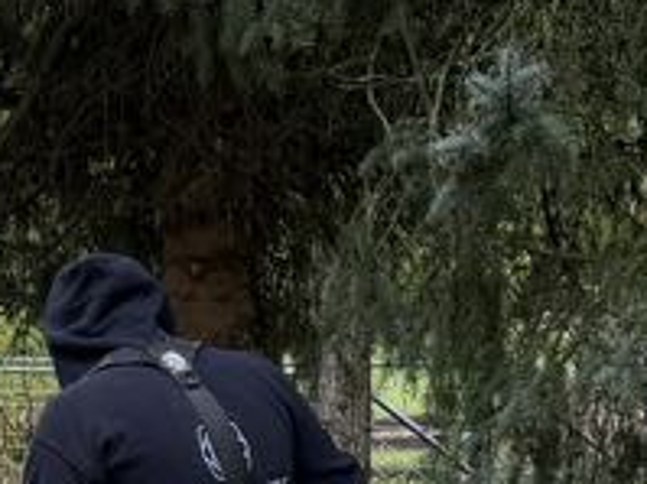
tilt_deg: -14.0
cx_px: 101
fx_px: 3157
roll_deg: +0.6
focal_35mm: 169
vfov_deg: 8.2
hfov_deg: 11.6
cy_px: 1046
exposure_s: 1/589
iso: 80
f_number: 1.78
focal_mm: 6.76
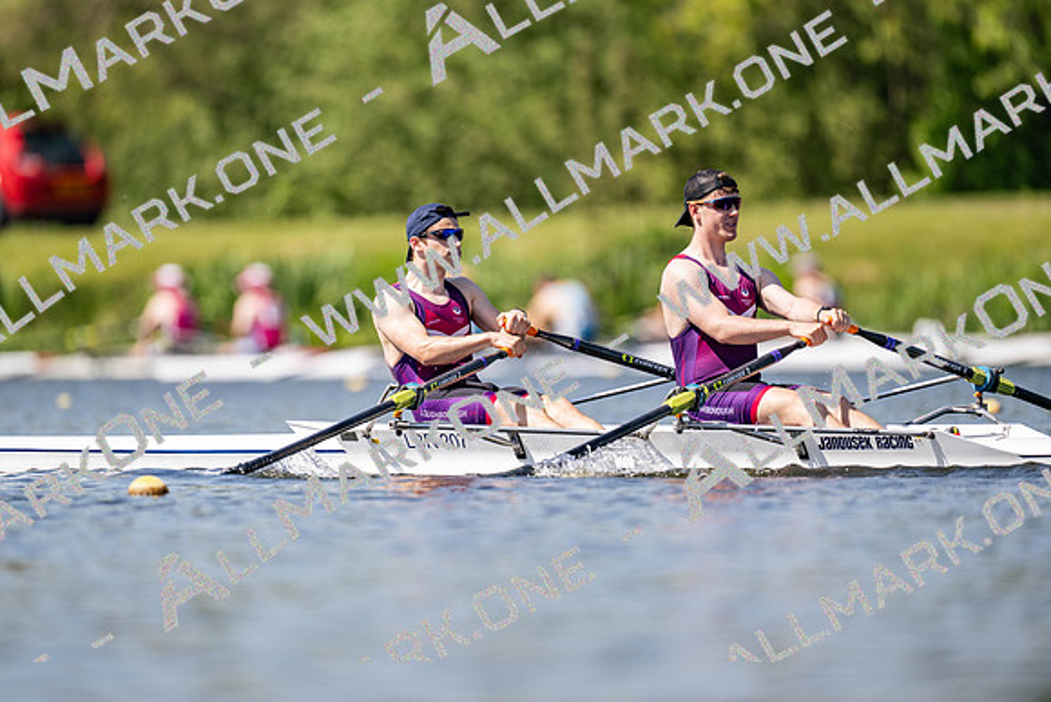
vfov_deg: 2.3
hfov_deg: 3.4
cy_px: 351
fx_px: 17520
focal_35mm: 600
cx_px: 526
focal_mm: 600
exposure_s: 1/2500
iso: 250
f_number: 4
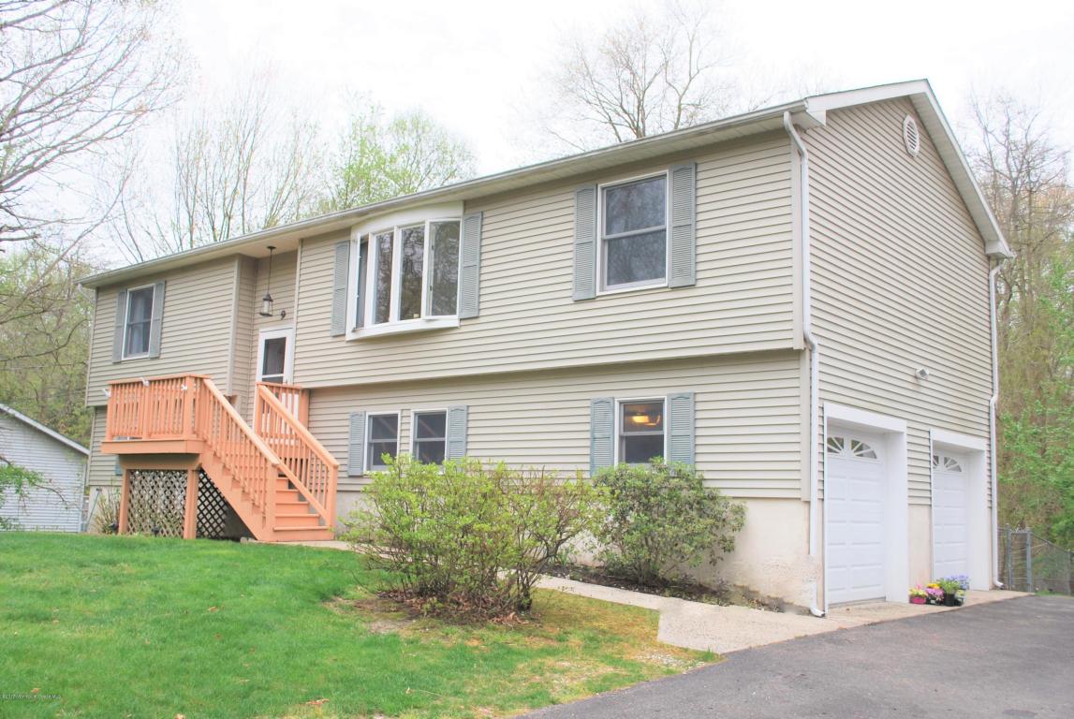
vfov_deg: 40.1
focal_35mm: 33
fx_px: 986
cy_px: 360
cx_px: 537
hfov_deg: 57.2
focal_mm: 22
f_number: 5.6
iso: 100
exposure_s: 1/125
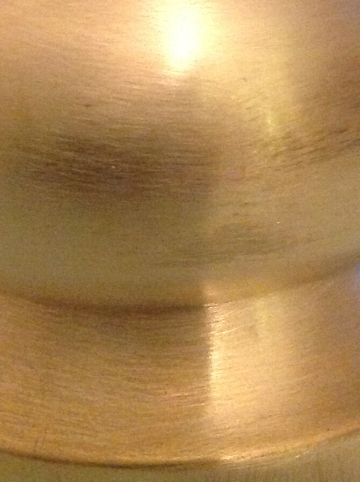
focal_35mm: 101
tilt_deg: -24.7
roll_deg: +4.8
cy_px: -87
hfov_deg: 14.6
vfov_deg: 18.5
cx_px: 172
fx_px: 1404
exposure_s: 1/17
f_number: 2.4
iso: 500
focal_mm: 4.28
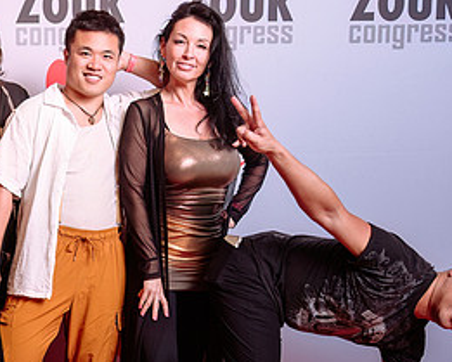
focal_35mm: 73
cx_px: 61
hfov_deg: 25.4
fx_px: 977
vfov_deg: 20.8
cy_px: 263
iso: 200
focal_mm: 32
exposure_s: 1/160
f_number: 4.5
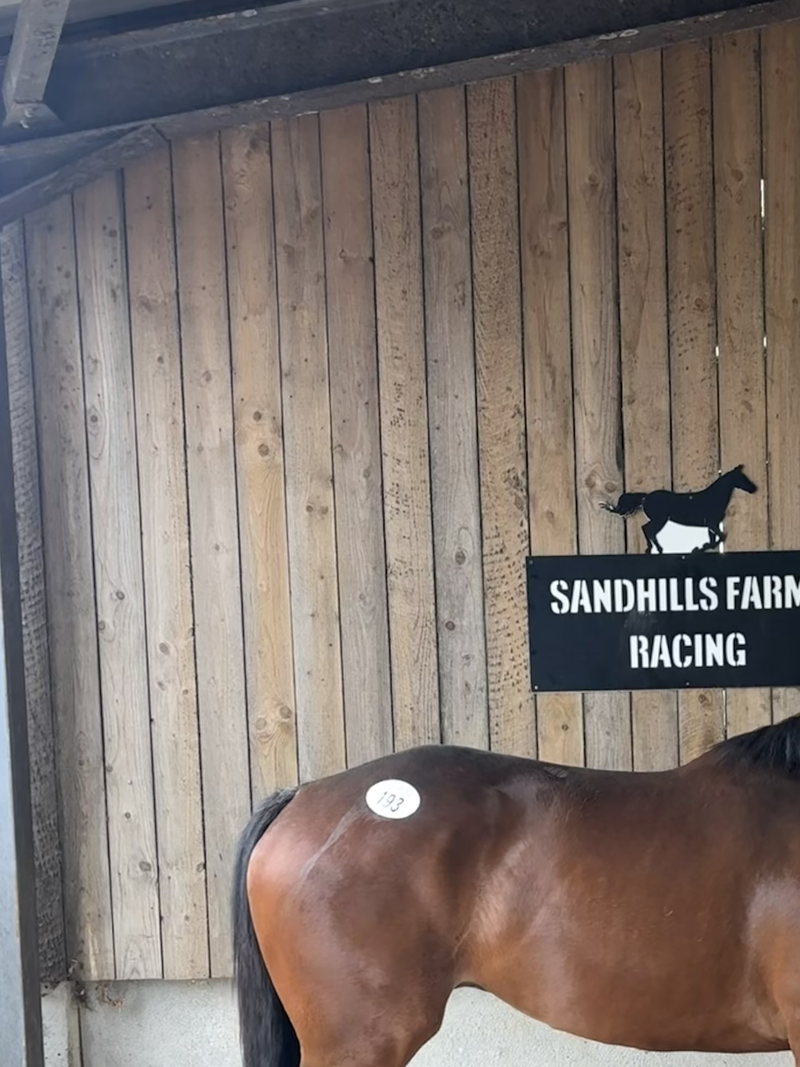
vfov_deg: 37.5
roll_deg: +0.5
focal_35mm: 49
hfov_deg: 28.6
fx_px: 1510
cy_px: 859
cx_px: 715
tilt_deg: -3.6
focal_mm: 5.96
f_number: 1.6
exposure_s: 1/122
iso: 80
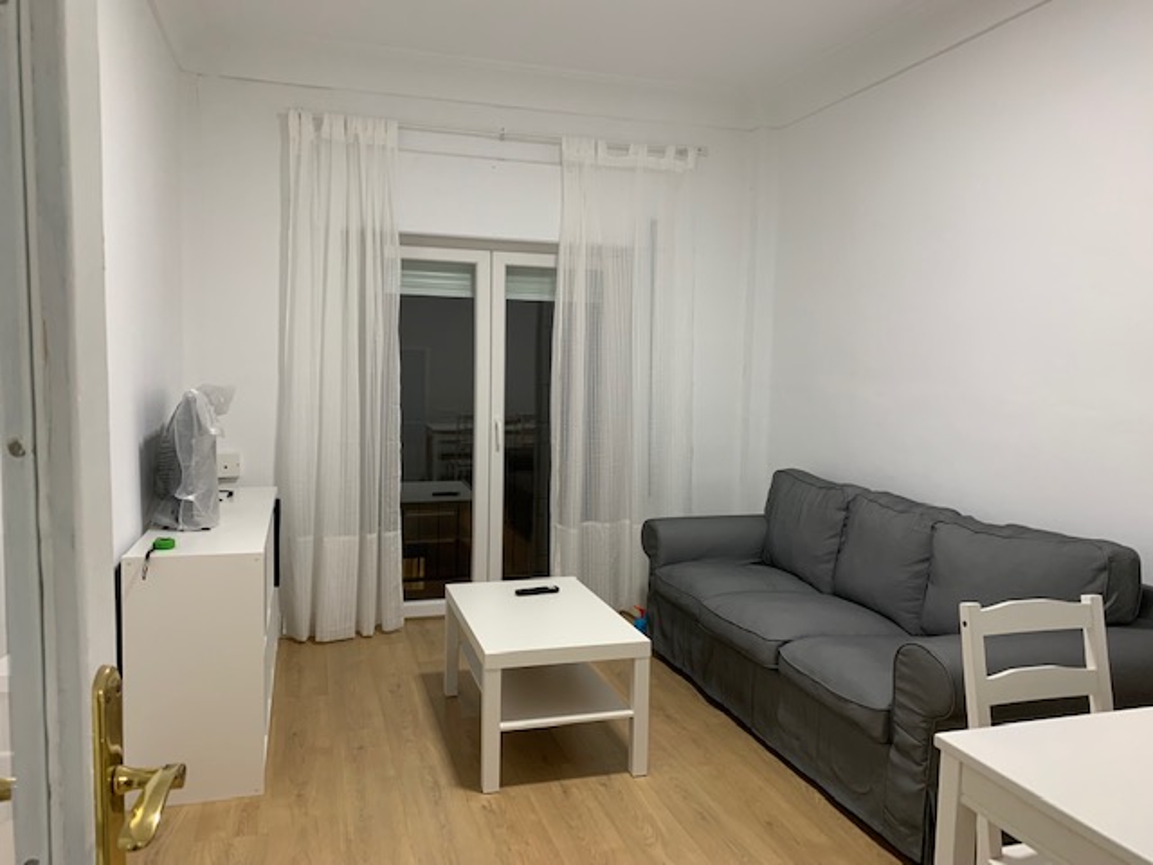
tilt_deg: -3.2
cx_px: 576
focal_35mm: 26
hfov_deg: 67.3
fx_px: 866
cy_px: 432
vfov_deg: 53.1
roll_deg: -0.9
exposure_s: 1/50
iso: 125
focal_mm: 4.25
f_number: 1.8
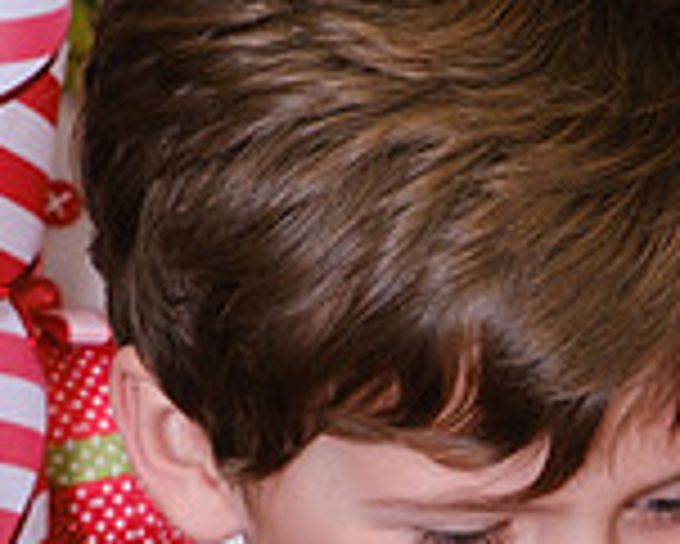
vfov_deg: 4.9
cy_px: 726
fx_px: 6323
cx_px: 916
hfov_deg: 6.1
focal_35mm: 314
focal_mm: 44.1
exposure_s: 1/125
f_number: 5.6
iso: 400
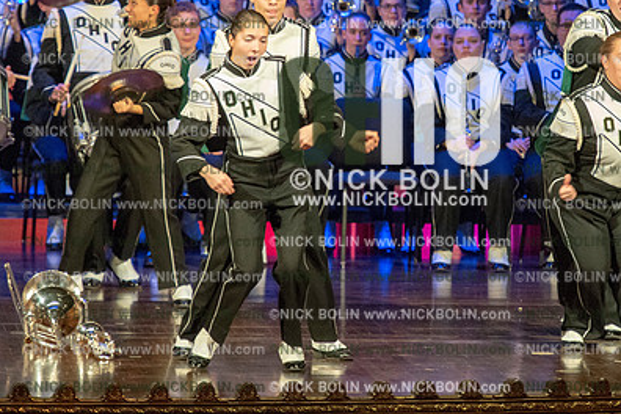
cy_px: 132
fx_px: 6313
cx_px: 389
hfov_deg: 5.6
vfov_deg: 3.8
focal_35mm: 366
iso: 8000
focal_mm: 250
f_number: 5.6
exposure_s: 1/250
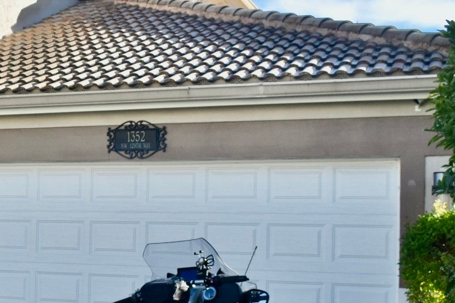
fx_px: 910
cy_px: 208
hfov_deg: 26.8
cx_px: 23
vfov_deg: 18.8
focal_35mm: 72
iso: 400
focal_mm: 22
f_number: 5.6
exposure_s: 1/1600
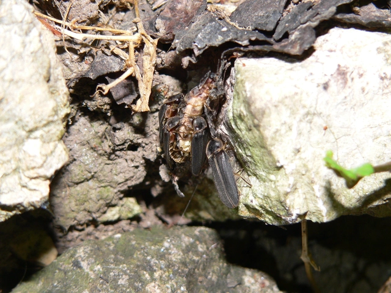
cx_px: 196
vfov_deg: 14.6
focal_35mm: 101
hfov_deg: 19.4
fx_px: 1141
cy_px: 146
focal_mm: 16.7
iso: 100
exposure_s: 1/60
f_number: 4
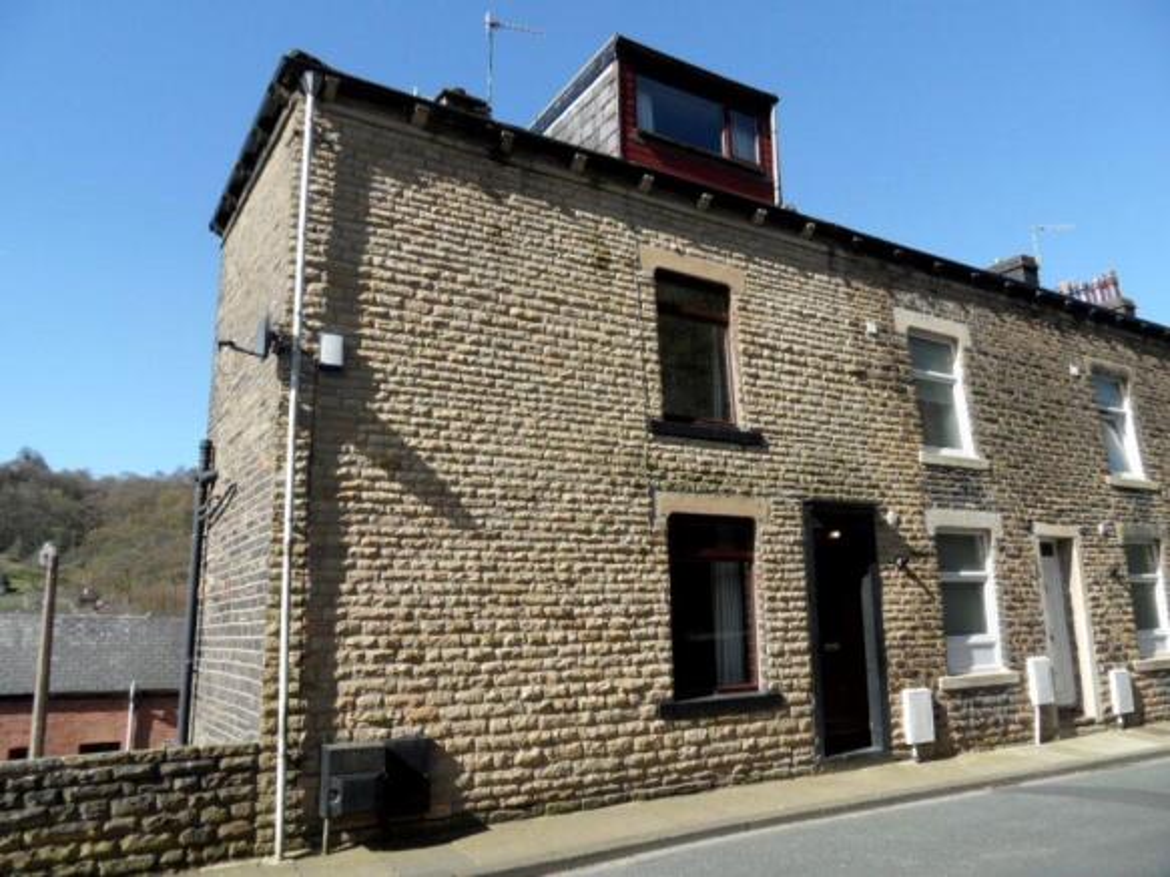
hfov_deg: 71.6
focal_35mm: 24
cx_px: 585
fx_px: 811
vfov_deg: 56.8
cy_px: 438
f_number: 3.2
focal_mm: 3.9
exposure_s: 1/750
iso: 80
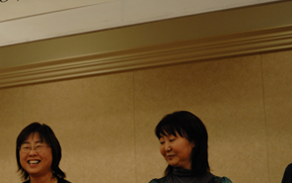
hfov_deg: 25.9
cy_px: 175
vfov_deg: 16.6
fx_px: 613
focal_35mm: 77
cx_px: 28
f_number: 2.8
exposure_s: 1/100
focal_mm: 35
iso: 720
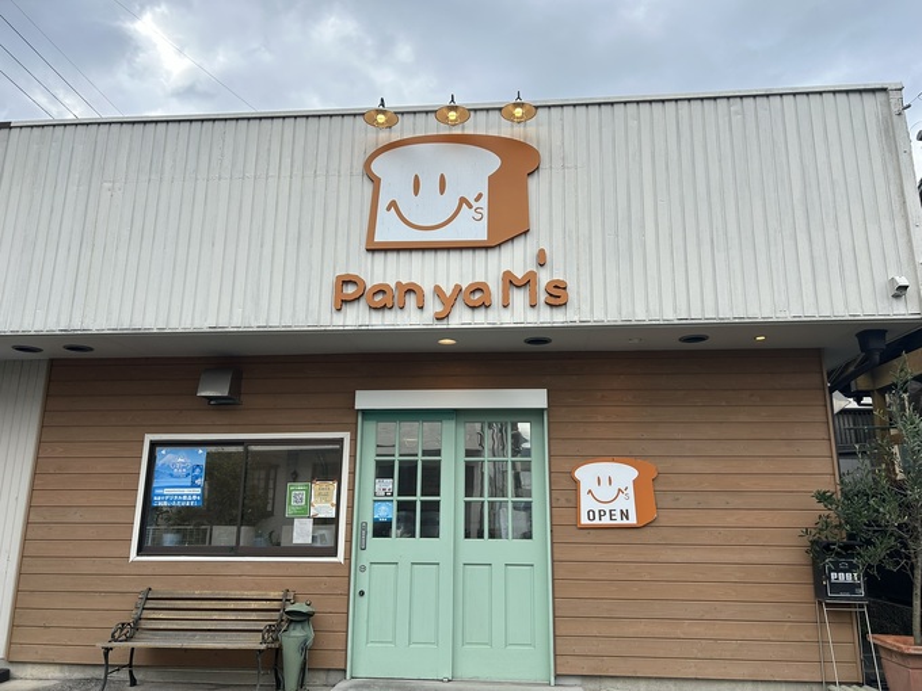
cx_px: 461
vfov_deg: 53.1
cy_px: 346
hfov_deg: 67.3
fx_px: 693
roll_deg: -1.6
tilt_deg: +11.6
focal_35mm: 26
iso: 50
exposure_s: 1/1901
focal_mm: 5.7
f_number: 1.5
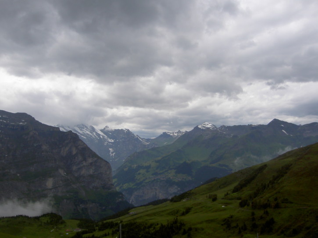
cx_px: 159
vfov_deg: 41.8
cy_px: 119
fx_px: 312
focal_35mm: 34
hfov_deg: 54.0
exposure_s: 1/640
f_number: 4.7
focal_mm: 5.6
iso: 50
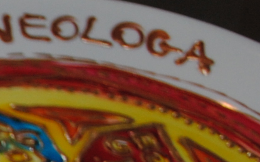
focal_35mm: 278
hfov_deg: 6.6
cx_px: -620
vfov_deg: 4.5
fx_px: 1969
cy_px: 532
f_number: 4.2
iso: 200
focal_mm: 26
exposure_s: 1/60
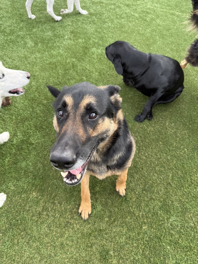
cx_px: 99
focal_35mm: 24
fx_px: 183
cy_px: 132
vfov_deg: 71.6
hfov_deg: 56.8
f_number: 1.78
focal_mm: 6.76
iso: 64
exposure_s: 1/182
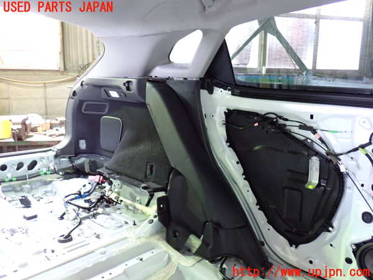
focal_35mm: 30
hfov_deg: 60.0
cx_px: 186
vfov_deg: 46.8
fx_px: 323
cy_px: 140
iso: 800
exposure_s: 1/30
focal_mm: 5.4
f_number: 2.3
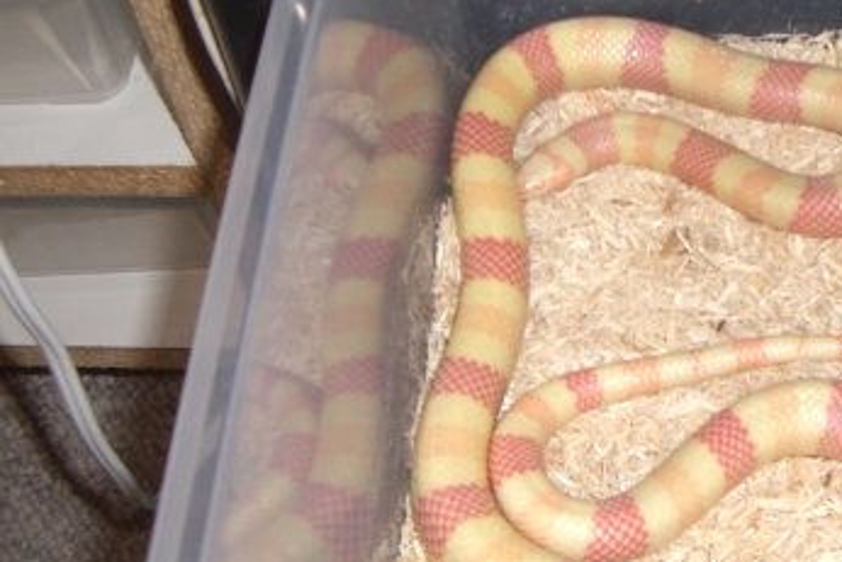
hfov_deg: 27.0
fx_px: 1708
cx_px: 701
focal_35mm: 73
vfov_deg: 18.7
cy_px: 265
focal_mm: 6.2
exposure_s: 1/60
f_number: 2.7
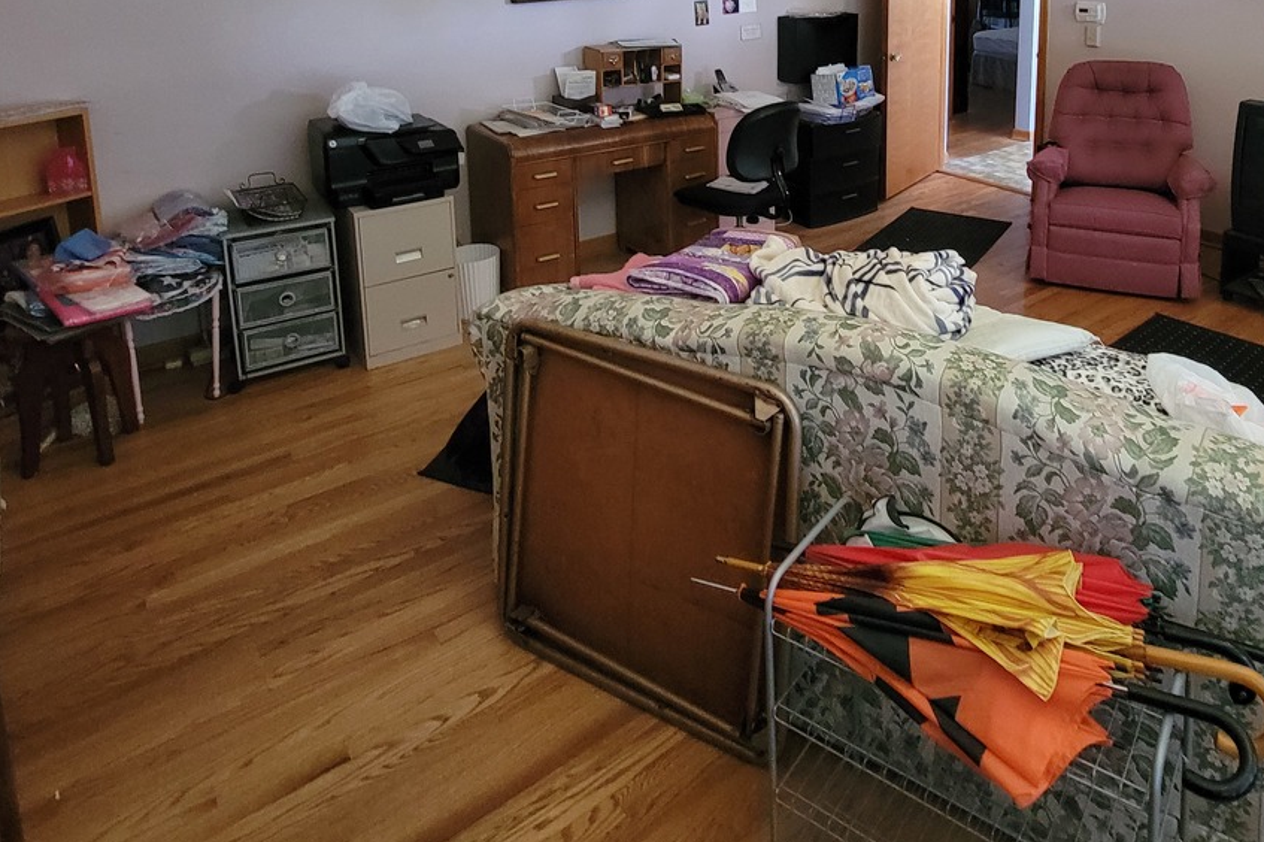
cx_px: 785
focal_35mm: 23
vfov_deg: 49.0
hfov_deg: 74.9
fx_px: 807
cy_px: 81
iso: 640
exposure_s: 1/24
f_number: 2.2
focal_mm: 2.2
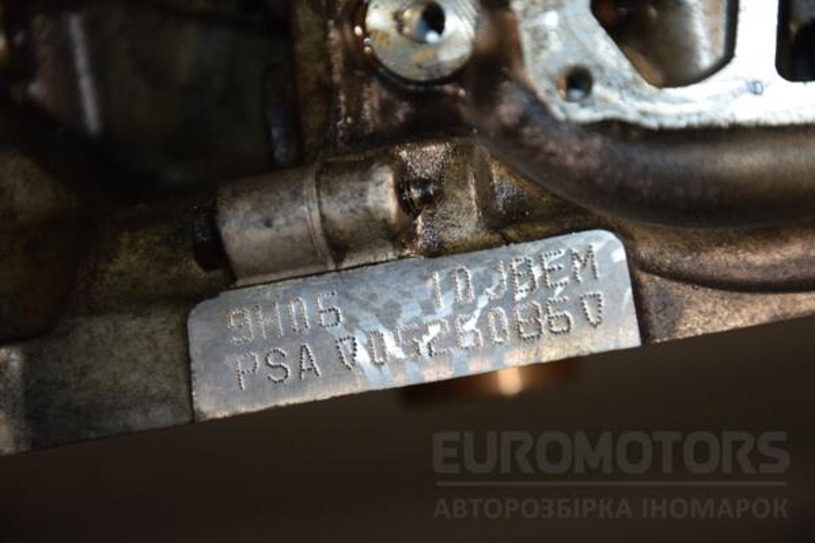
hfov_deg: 17.1
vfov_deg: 11.4
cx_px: 408
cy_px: 272
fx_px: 2716
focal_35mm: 120
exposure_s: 1/60
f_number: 5.3
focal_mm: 80
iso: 800
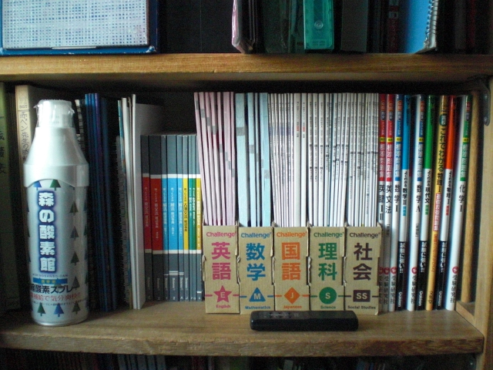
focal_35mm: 38
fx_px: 541
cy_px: 185
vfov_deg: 37.7
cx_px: 246
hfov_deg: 49.0
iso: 800
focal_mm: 6.3
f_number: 3.1
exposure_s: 1/100
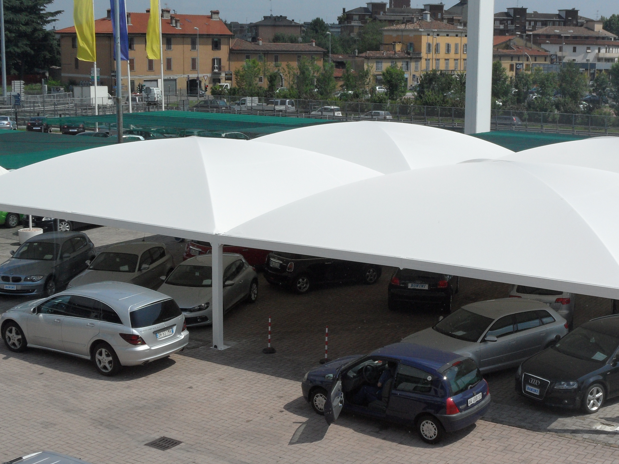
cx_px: 397
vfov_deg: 27.0
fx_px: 966
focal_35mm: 54
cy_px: 263
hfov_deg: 35.3
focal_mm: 6.5
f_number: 5.2
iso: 80
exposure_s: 1/750
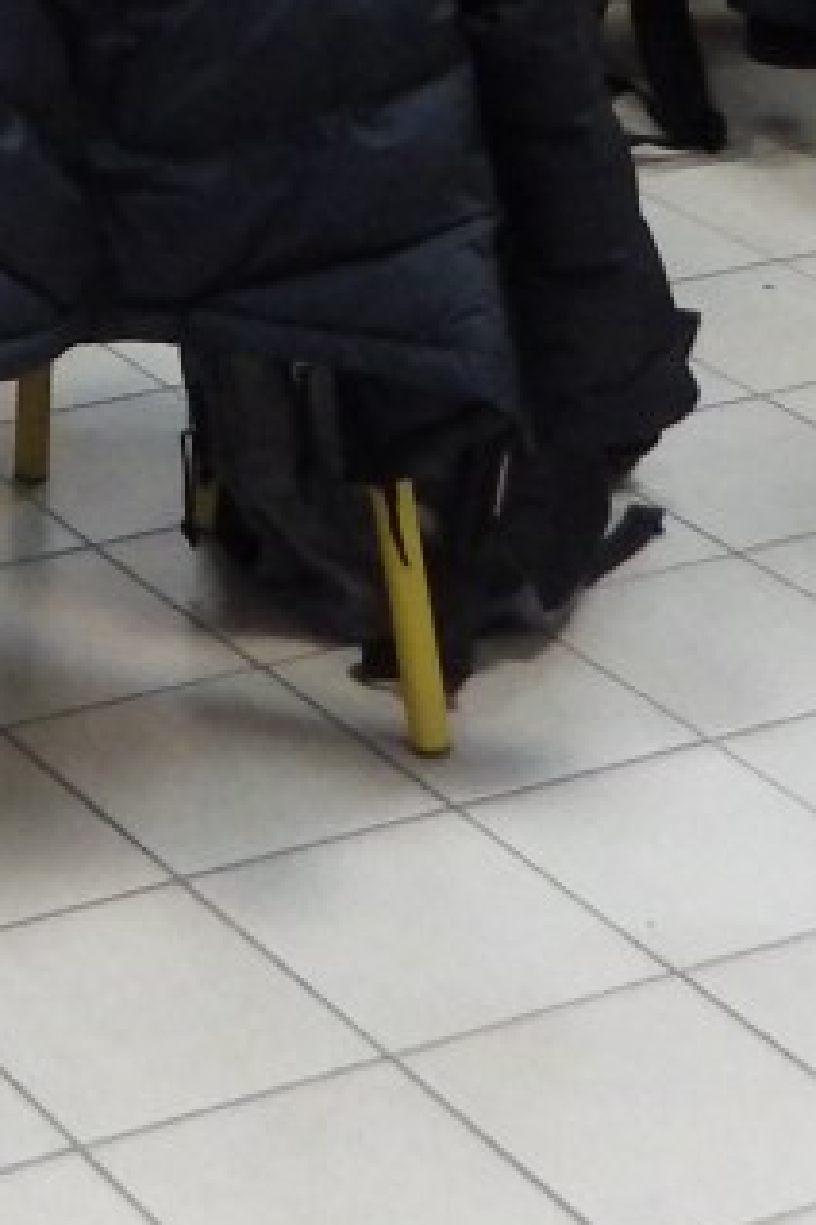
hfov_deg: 11.3
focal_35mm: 115
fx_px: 3910
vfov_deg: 15.5
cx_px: -504
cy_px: -913
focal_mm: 4
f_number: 3.1
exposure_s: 1/45
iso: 320
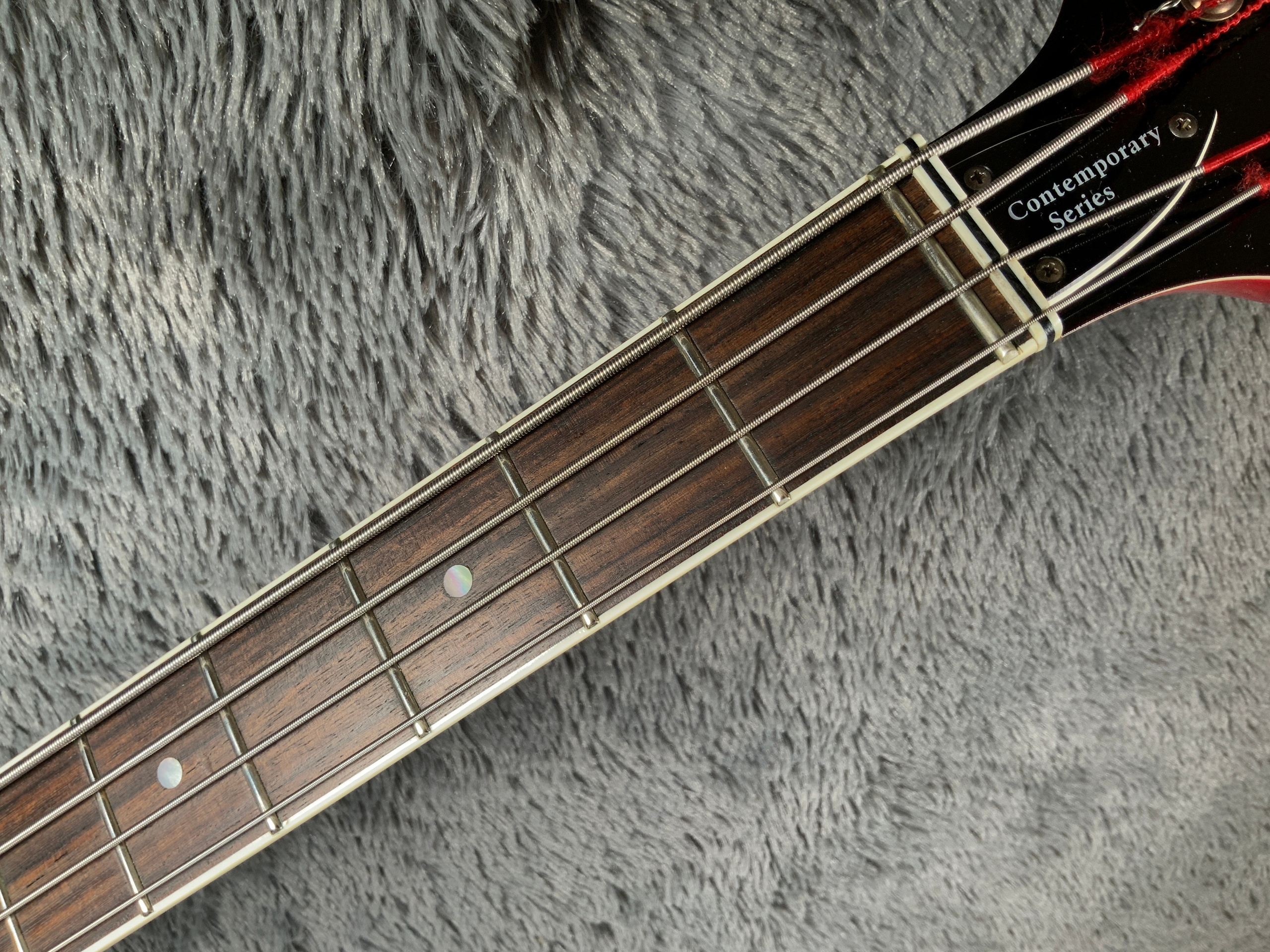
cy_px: 476
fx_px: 1064
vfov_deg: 48.2
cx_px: 635
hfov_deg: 61.7
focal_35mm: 29
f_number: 1.8
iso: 32
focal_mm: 3
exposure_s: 1/104
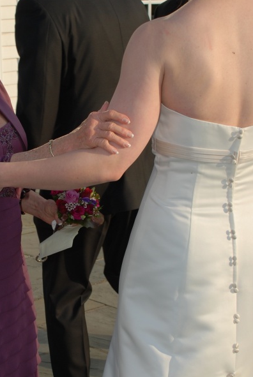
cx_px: 48
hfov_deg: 14.1
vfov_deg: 21.0
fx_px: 1019
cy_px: 223
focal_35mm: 97
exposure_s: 1/200
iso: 100
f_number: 7.1
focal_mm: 32
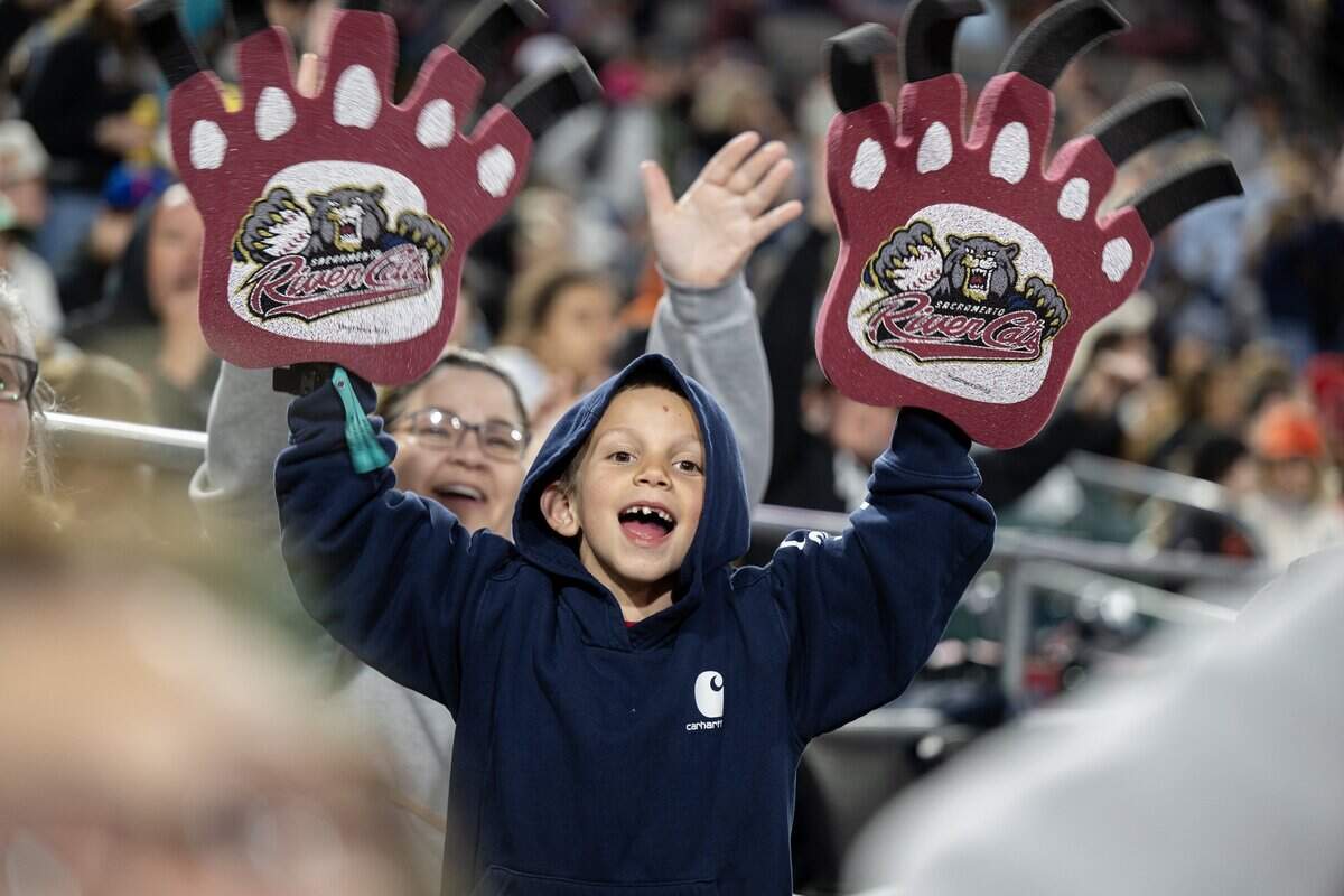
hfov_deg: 17.8
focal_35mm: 115
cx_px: 672
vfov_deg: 11.9
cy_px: 448
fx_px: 4293
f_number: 2.8
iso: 500
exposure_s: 1/160
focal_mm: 115
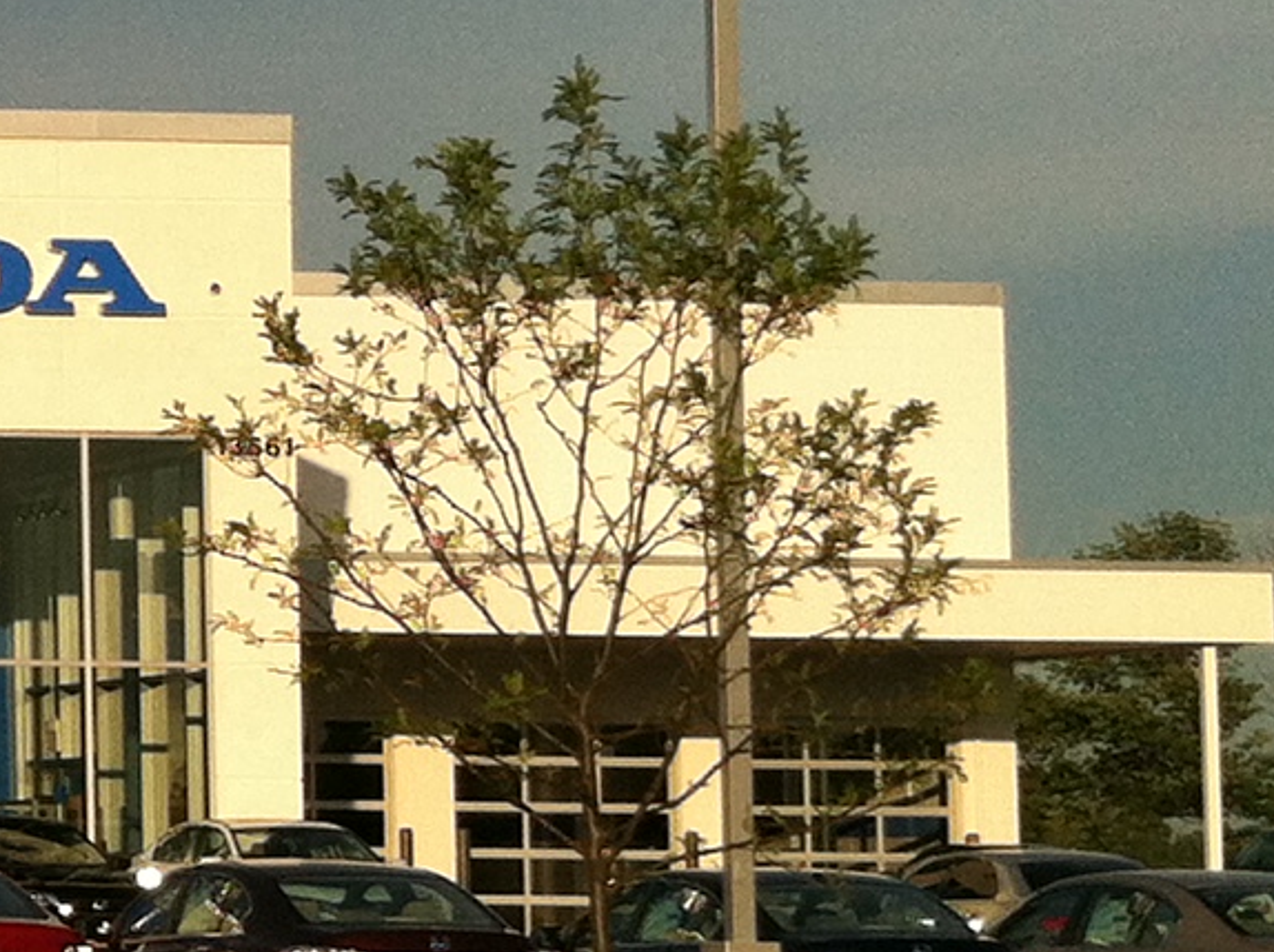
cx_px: -1503
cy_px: 366
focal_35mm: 158
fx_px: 5808
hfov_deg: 11.0
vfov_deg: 9.4
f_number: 2.8
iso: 80
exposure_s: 1/1429
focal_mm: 3.85
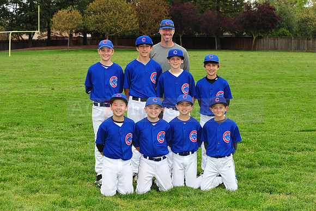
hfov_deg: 25.4
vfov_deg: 17.0
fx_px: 702
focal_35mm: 80
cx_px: 158
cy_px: 106
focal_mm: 80
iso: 400
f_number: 8
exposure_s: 1/320
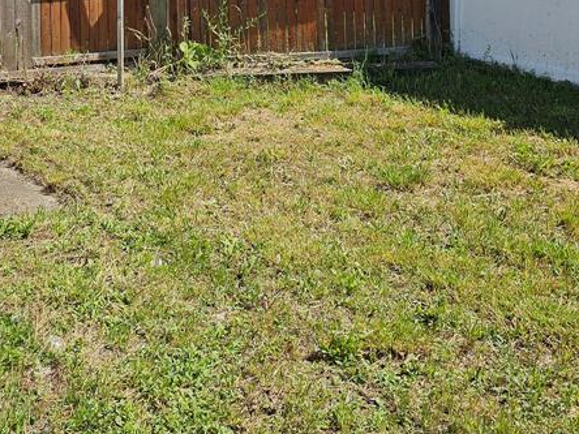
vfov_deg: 26.1
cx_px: 130
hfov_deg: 35.2
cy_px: -3
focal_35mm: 53
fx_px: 886
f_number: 1.7
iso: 10
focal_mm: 6.3
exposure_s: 1/603
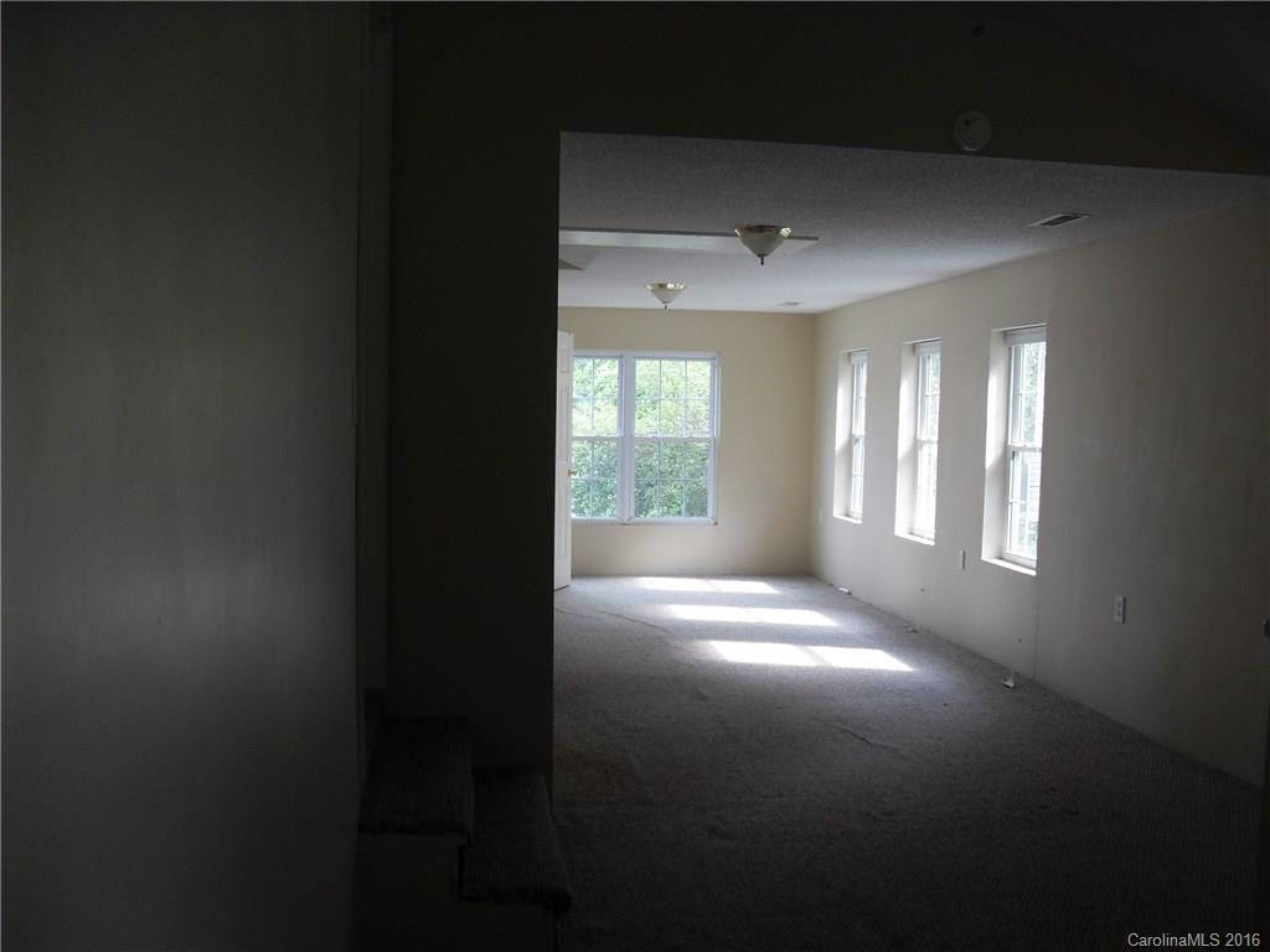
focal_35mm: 34
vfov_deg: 41.8
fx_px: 1247
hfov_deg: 54.0
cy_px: 476
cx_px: 635
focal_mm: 6.3
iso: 100
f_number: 2.8
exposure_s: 1/60
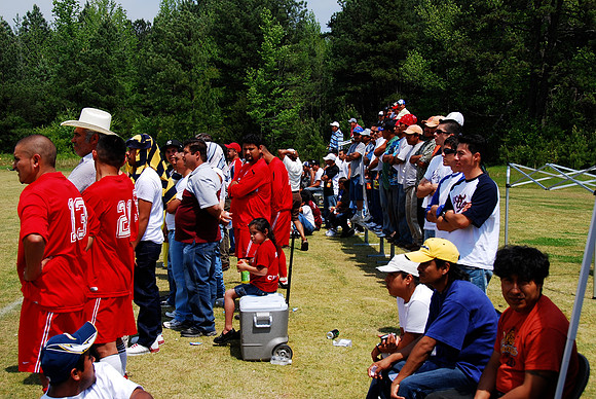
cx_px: 298
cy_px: 200
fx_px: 895
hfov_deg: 36.8
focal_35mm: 54
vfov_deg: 25.1
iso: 100
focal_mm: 36
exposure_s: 1/250
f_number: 8
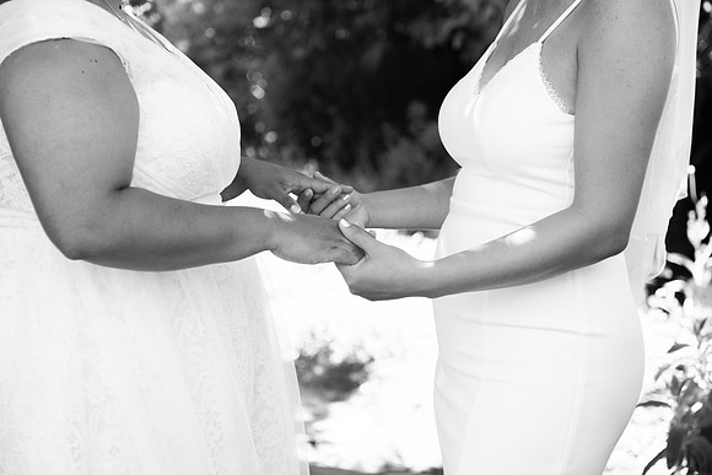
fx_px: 1385
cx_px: 356
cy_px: 238
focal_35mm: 70
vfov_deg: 19.5
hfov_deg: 28.8
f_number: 4
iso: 640
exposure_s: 1/500
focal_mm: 70
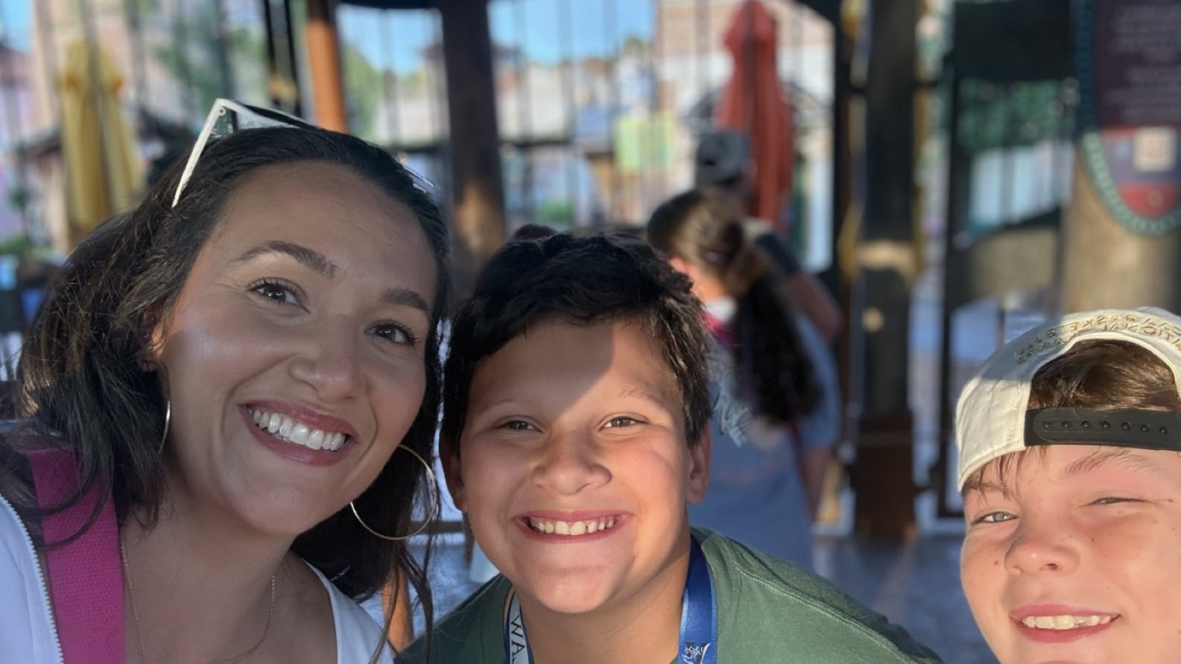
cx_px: 592
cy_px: 432
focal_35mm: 33
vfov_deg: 35.3
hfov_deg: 59.5
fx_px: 1033
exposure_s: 1/122
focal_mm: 2.69
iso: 80
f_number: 1.9
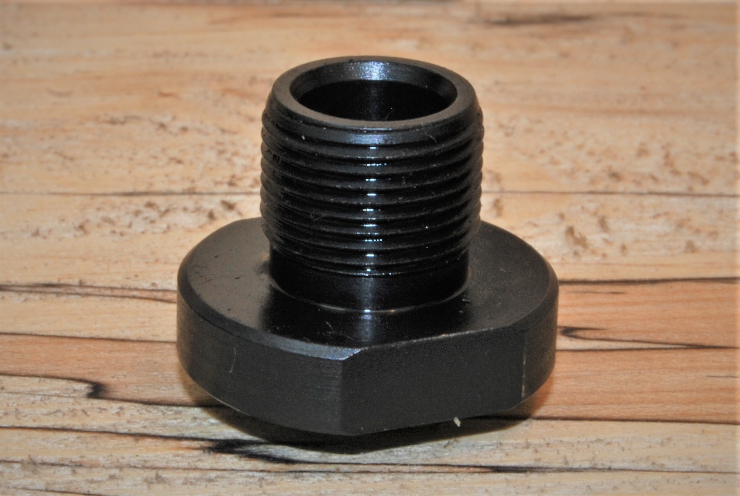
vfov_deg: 16.6
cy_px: 248
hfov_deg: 24.6
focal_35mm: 82
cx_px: 370
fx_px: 1698
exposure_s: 1/60
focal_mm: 55
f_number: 22
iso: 200
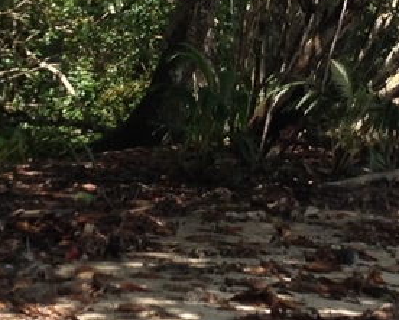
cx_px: 406
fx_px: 2339
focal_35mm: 198
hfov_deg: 9.7
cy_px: 83
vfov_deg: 7.8
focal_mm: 4.28
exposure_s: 1/525
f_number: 2.4
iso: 50
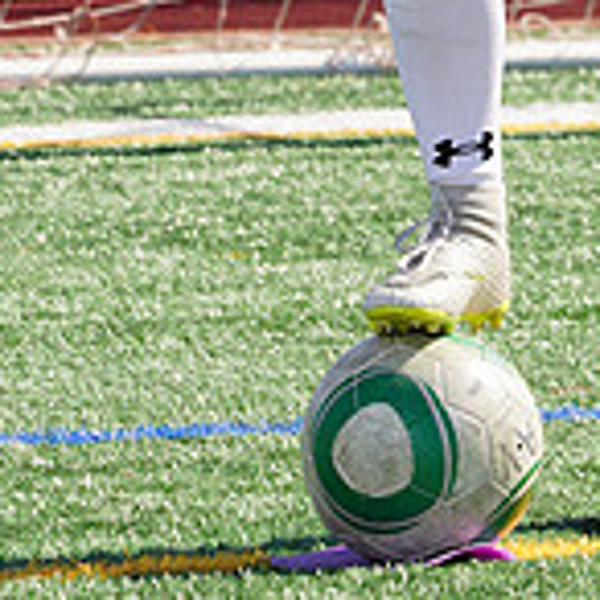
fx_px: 15551
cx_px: 522
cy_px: -259
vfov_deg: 2.2
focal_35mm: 793
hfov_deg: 2.2
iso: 200
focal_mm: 235
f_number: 11
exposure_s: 1/250
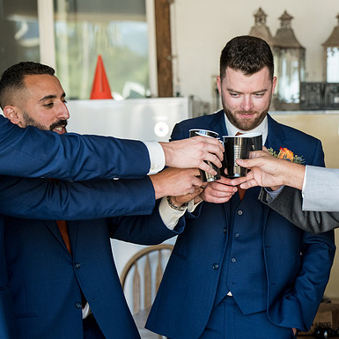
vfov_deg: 12.5
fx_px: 1551
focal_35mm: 140
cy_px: 176
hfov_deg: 12.4
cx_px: 254
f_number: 4
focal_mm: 100
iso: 2000
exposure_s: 1/400
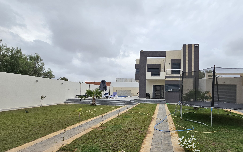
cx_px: 145
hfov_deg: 93.2
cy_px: 91
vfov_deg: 67.4
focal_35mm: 17
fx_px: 113
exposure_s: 1/1765
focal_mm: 2.2
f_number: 2.2
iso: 50
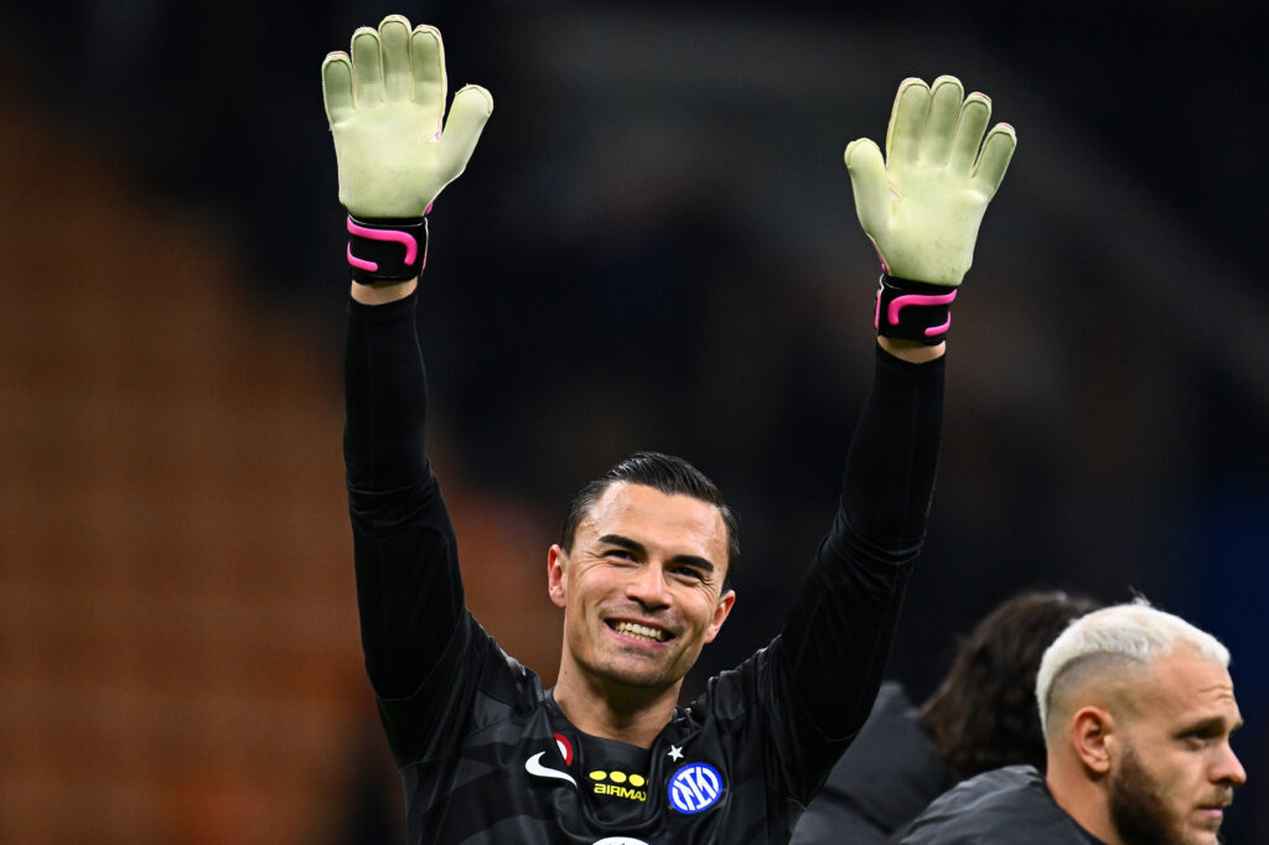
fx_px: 29599
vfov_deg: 1.6
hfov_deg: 2.5
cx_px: 634
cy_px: 422
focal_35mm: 840
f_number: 4
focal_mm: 560
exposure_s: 1/1000
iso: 2500
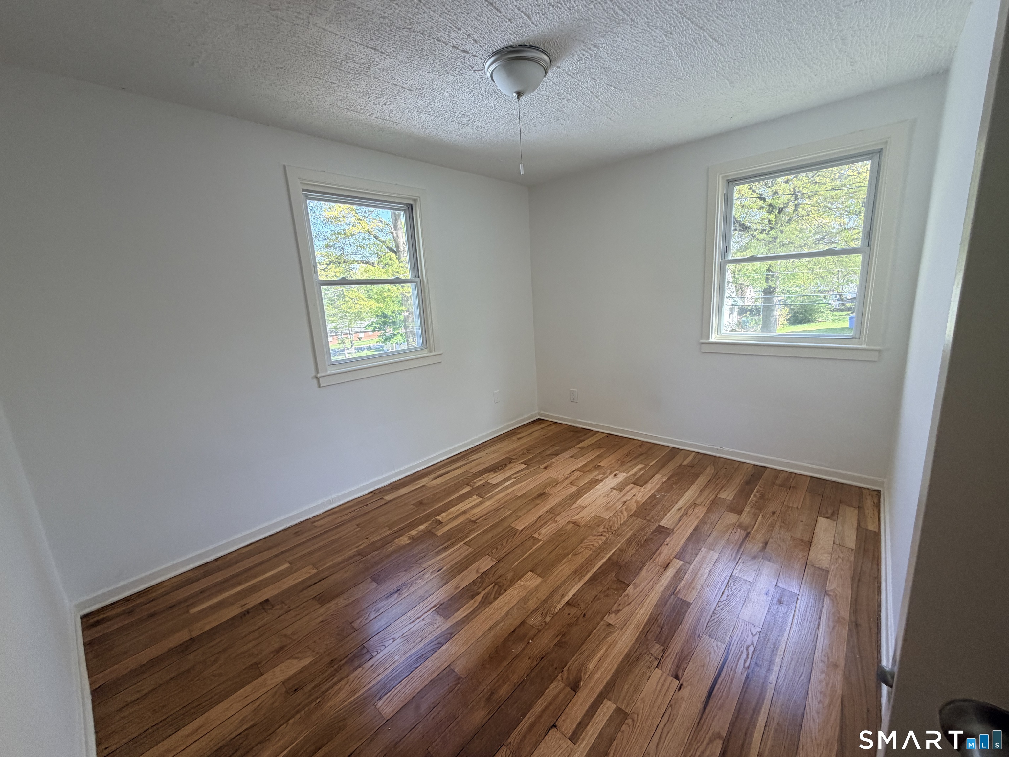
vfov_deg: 85.7
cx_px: 504
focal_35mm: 14
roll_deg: +3.3
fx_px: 408
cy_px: 378
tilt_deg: -12.5
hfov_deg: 102.1
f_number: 2.2
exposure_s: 1/121
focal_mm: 2.22
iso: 100
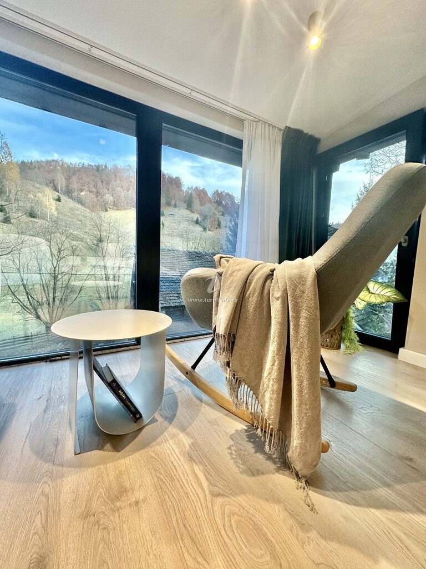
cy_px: 284
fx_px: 230
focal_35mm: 14
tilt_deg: -5.8
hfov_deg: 85.7
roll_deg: -2.8
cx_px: 213
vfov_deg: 102.1
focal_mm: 2.22
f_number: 2.2
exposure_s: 1/100
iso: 200
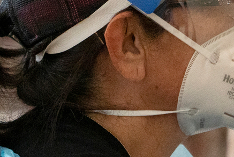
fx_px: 8052
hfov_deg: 1.7
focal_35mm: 1238
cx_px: 510
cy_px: 62
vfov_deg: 1.1
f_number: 5.6
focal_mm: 282
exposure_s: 1/320
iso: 4000
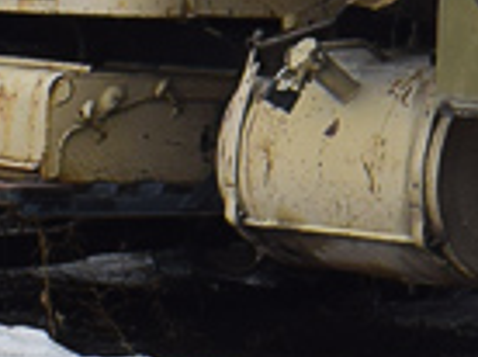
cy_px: -371
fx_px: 3460
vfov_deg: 5.8
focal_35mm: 251
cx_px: 1351
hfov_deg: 7.2
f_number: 8
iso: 220
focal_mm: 20
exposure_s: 1/250
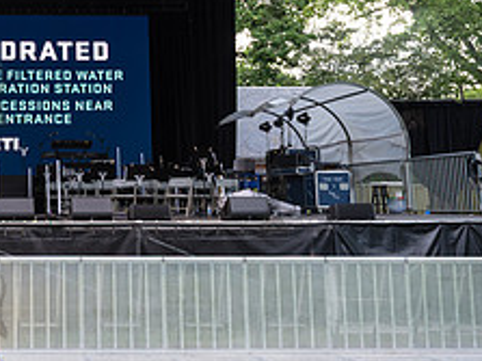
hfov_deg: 29.9
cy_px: 92
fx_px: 835
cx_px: -6
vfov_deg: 24.1
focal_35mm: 60
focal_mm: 24
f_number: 5.6
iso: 400
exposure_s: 1/100
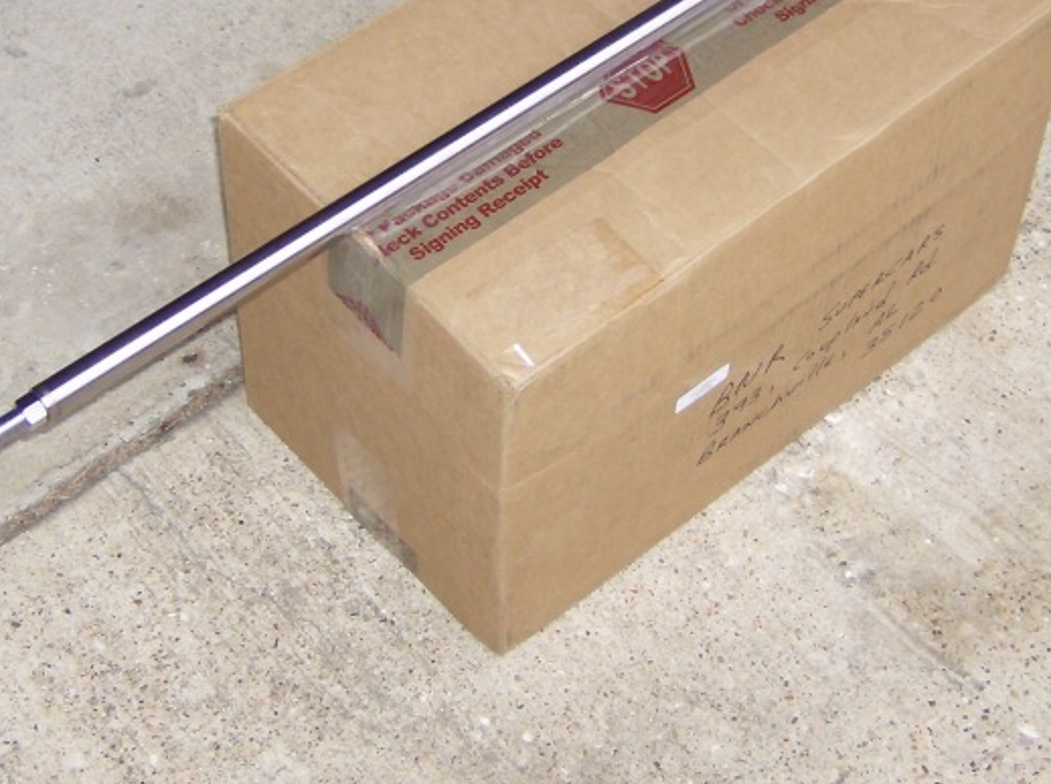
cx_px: 537
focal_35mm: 71
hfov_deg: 27.5
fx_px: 2151
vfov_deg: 20.4
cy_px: 167
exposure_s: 1/106
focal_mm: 6
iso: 100
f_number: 2.8
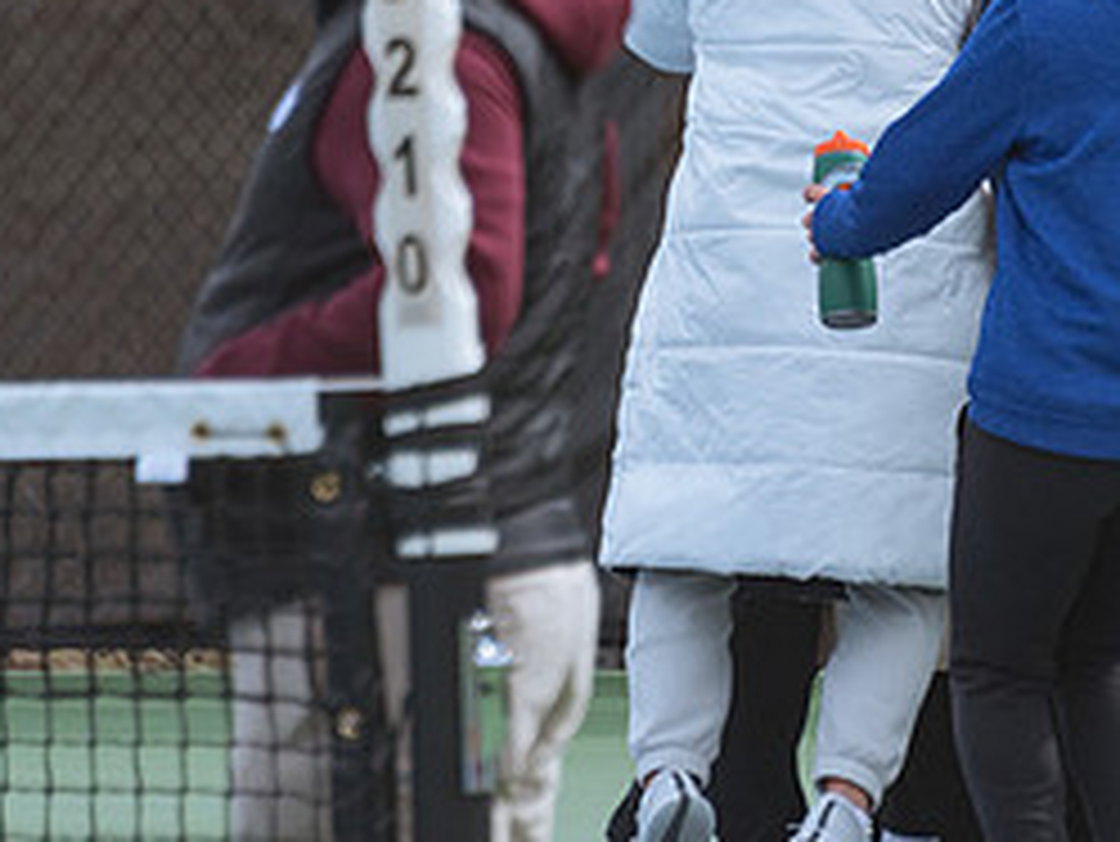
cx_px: 849
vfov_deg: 2.1
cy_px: 19
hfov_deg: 2.8
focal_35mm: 712
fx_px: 23048
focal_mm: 300
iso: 640
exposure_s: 1/2000
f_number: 5.6
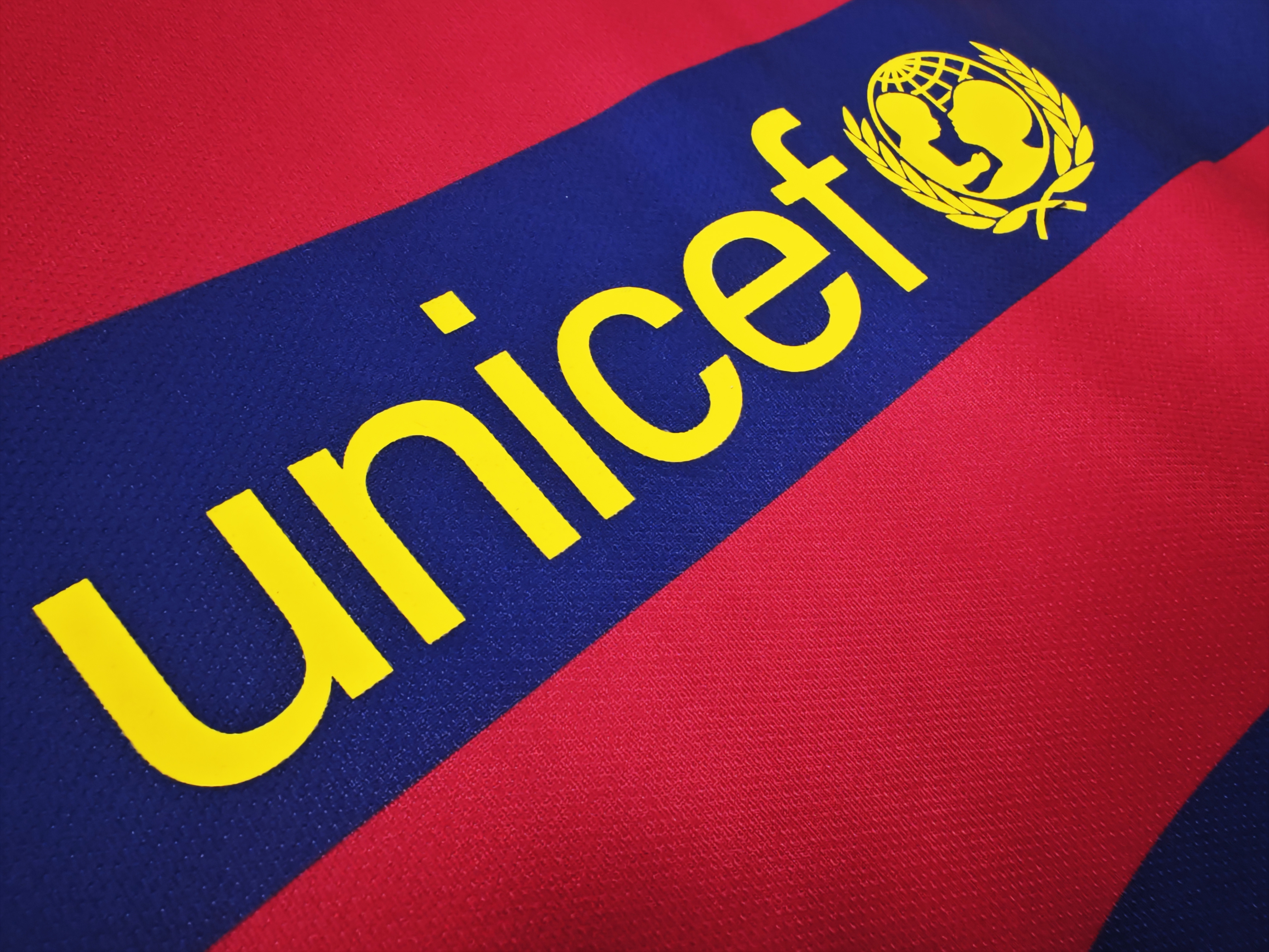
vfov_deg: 58.9
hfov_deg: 73.9
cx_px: 634
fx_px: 843
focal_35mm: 23
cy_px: 476
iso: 99
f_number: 2.2
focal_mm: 2.59
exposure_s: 1/50
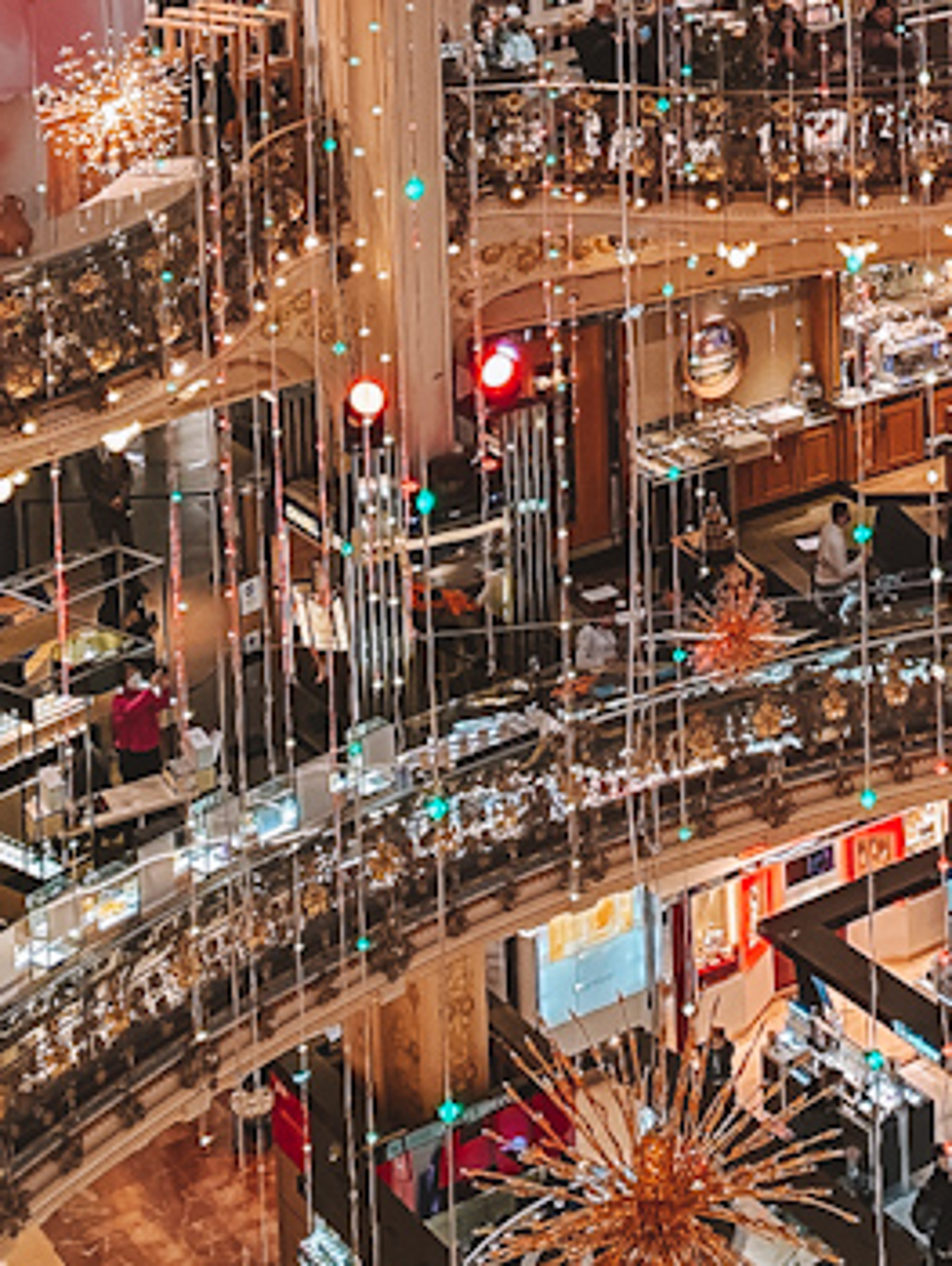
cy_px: -358
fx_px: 2783
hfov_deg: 18.9
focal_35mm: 76
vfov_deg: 22.9
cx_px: 956
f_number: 1.8
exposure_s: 1/50
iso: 80
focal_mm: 4.25
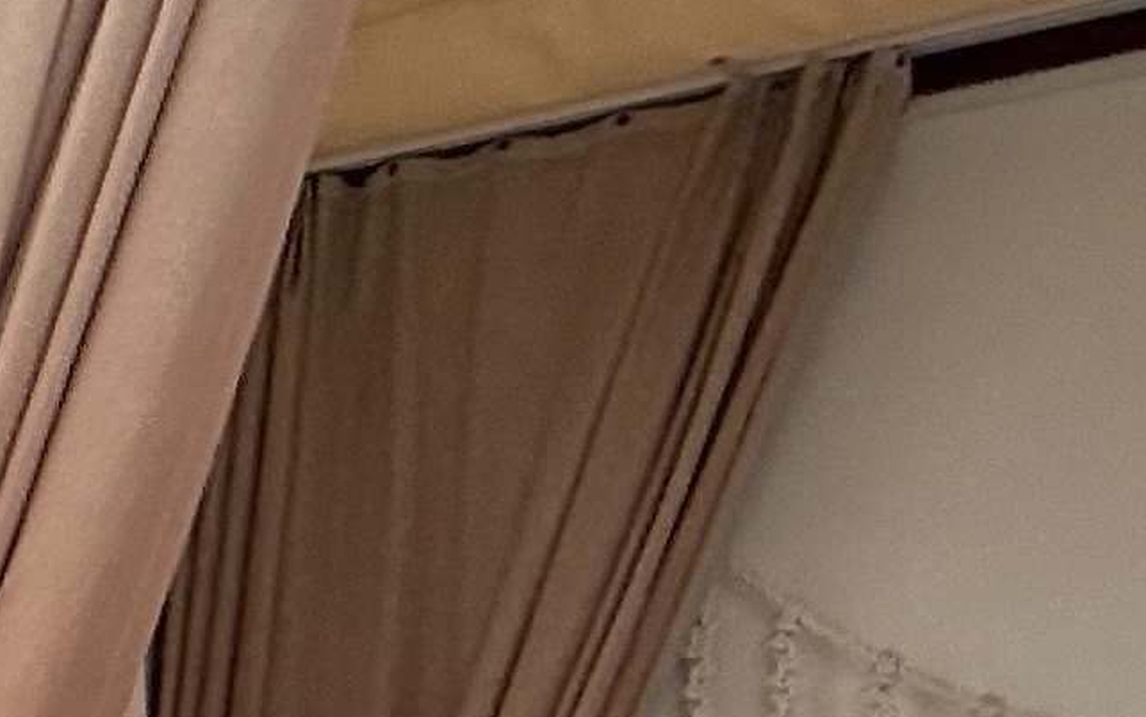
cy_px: 1529
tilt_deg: -3.3
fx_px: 2905
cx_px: -893
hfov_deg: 18.0
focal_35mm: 93
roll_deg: -1.8
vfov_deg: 12.1
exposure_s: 1/1285
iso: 50
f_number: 2.2
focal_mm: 2.22
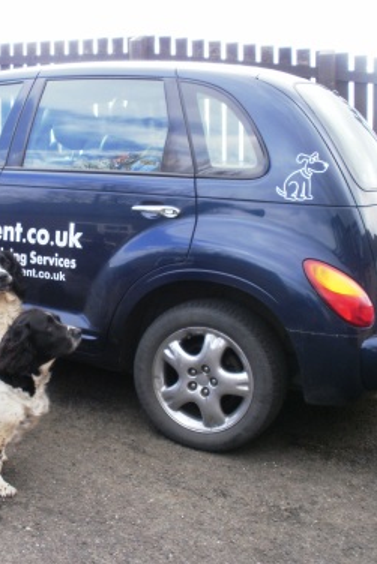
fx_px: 800
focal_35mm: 51
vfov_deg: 38.9
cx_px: 92
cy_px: 279
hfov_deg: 26.2
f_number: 5.6
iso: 100
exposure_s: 1/80
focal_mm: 6.3
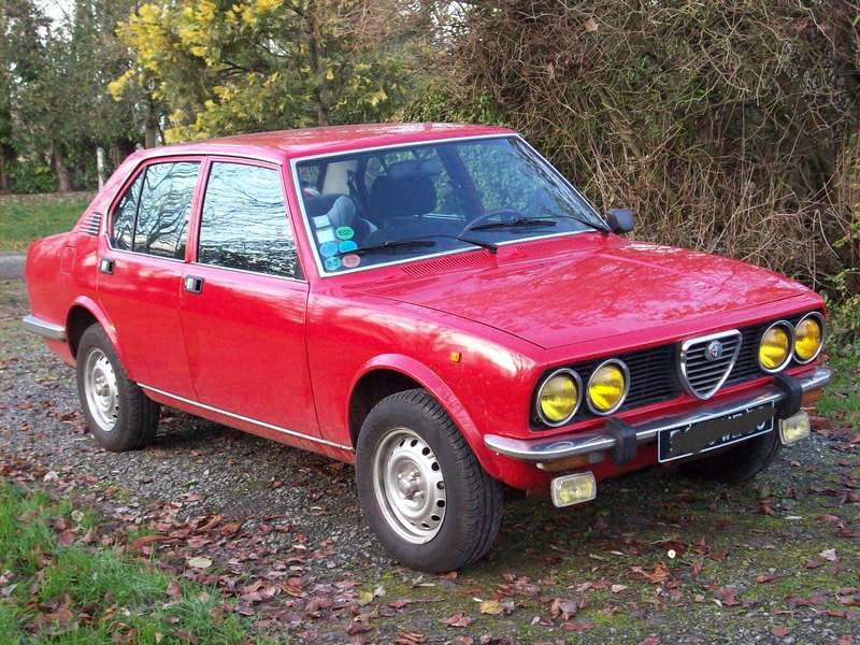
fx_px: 1590
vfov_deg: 22.9
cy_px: 322
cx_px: 430
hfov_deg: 30.3
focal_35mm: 64
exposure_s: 1/90.6
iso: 200
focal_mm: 10.7
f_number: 3.8
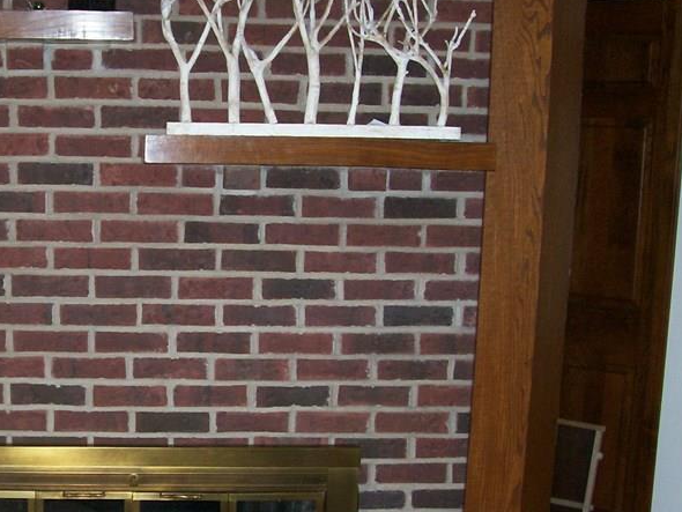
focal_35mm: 59
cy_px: 318
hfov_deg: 31.6
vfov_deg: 24.8
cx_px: 106
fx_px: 1163
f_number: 2.7
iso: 140
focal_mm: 5.6
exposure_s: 1/112
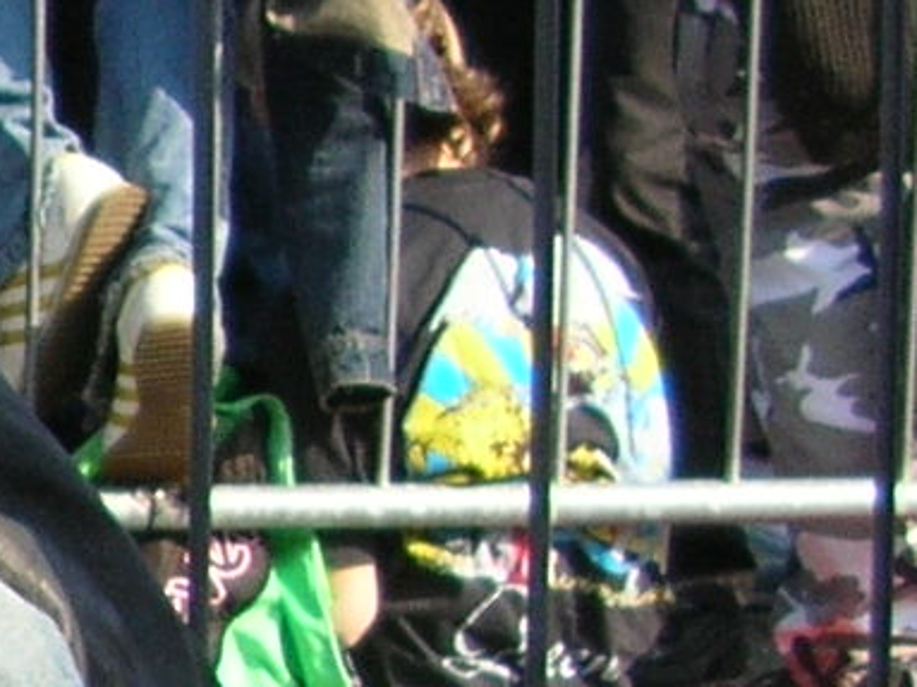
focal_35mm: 209
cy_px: 917
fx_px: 5535
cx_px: -1259
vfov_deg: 7.0
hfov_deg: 8.6
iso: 50
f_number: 2.8
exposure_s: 1/370
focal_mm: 5.8
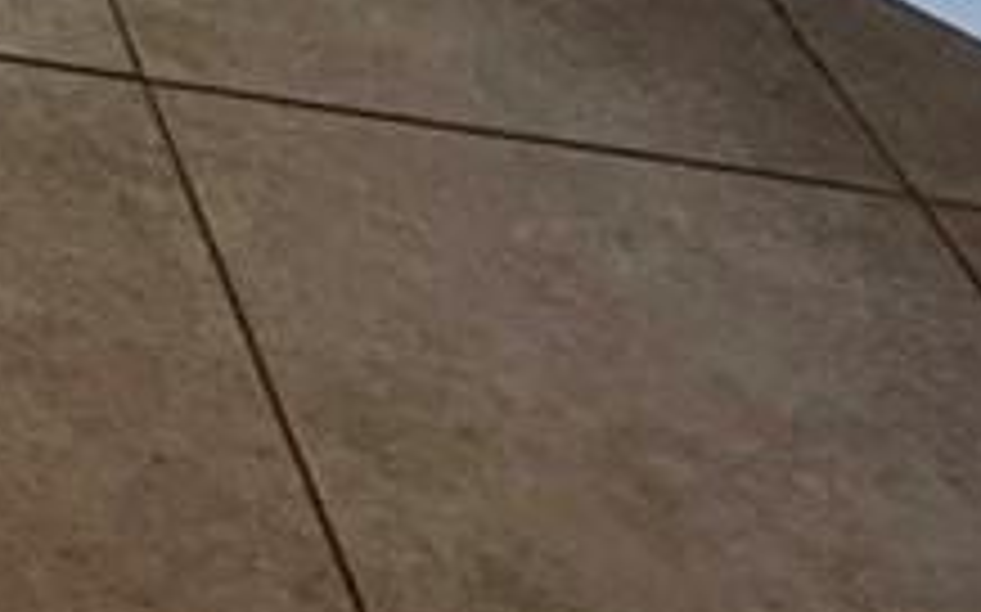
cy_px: -1732
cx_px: -1440
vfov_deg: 8.1
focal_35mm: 109
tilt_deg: -6.3
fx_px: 2913
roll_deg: +0.3
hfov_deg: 13.4
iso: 250
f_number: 2.2
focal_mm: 2.22
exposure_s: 1/99
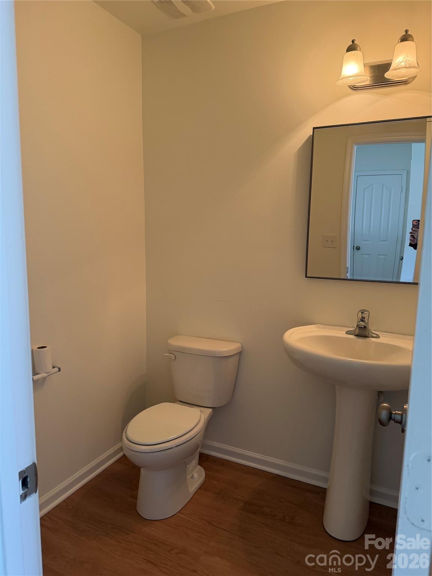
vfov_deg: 71.6
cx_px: 216
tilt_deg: -8.5
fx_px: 399
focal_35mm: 24
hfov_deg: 56.8
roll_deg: -1.1
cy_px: 288
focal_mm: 6.76
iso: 250
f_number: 1.78
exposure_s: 1/120
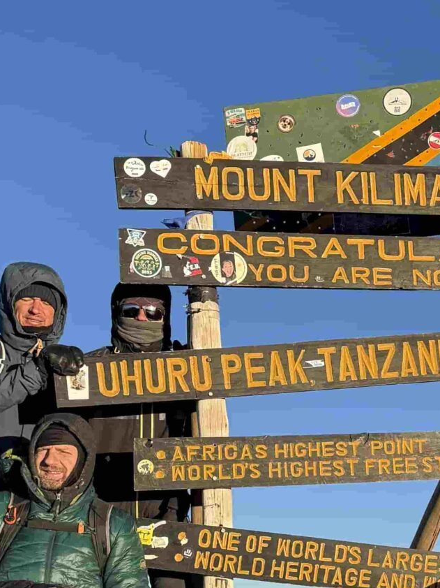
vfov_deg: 26.1
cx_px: 494
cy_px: 480
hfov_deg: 19.3
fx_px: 1238
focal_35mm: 73
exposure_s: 1/1585
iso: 80
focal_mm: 6.76
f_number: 1.78
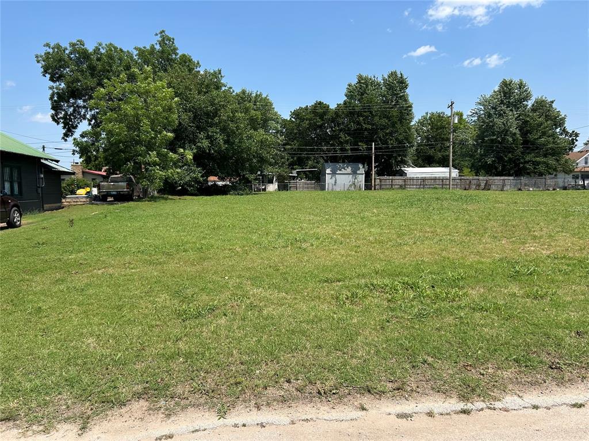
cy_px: 220
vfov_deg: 53.1
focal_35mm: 26
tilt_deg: -4.4
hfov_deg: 67.3
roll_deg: +0.6
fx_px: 442
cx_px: 294
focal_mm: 5.7
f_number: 1.5
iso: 50
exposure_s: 1/3704
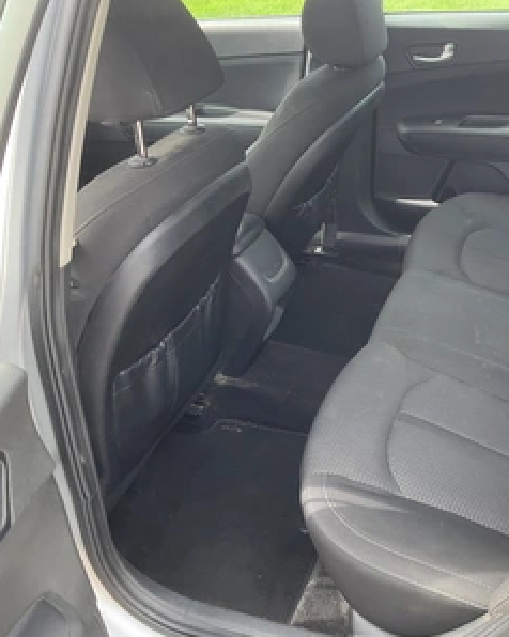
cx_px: 372
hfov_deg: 38.3
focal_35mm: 38
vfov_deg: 48.0
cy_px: 318
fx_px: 716
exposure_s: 1/148
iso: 32
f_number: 1.8
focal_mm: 3
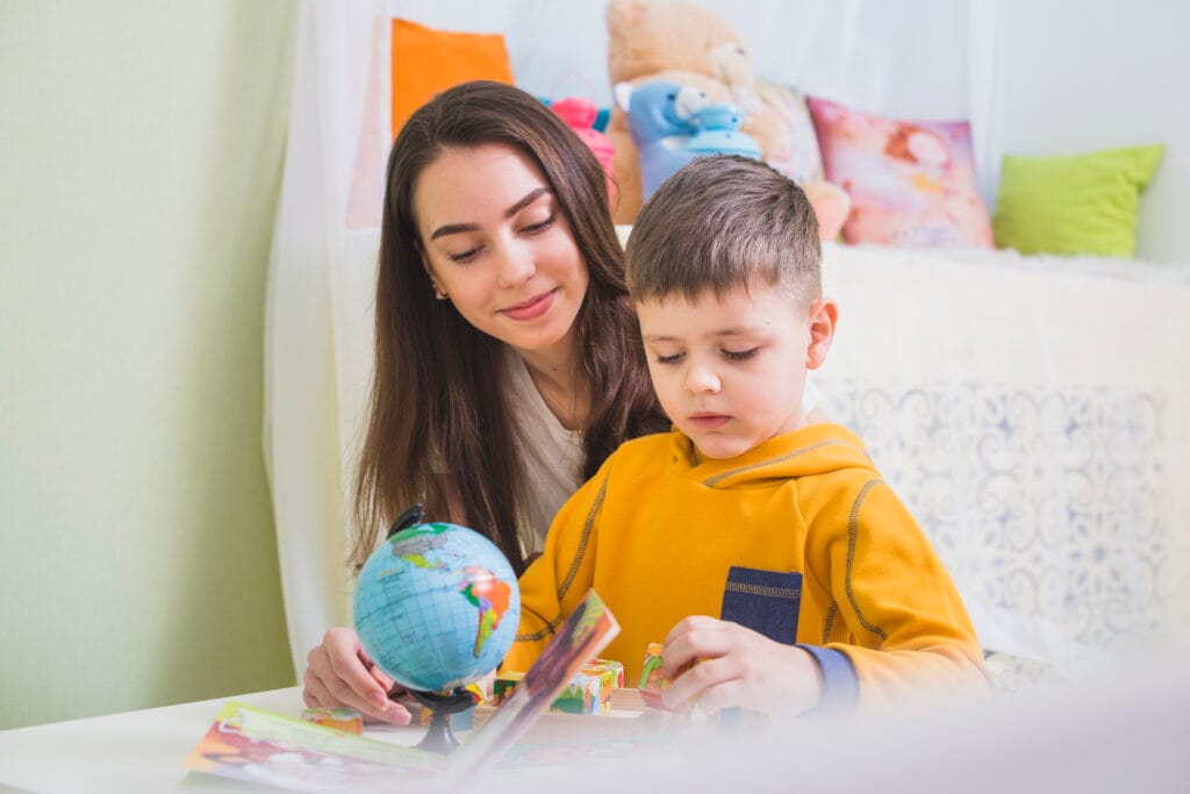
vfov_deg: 27.0
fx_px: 1653
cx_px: 595
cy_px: 397
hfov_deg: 39.6
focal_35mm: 50
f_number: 5
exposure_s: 1/160
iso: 160
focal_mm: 50
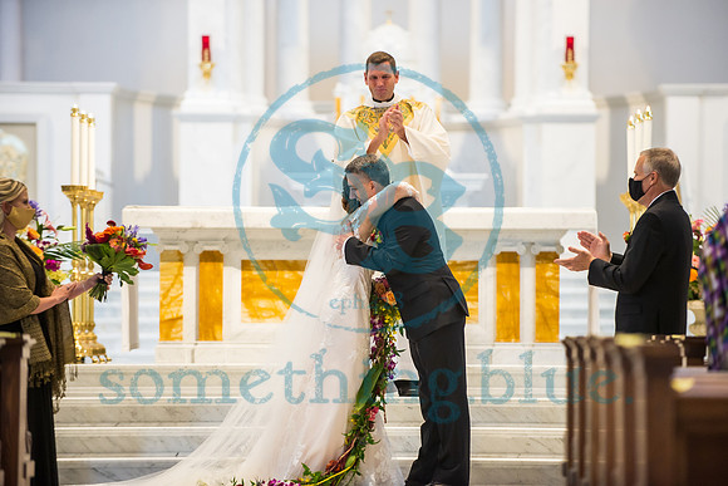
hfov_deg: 12.2
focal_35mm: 168
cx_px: 375
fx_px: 3408
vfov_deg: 8.2
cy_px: 243
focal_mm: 160
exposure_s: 1/250
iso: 1250
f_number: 2.8
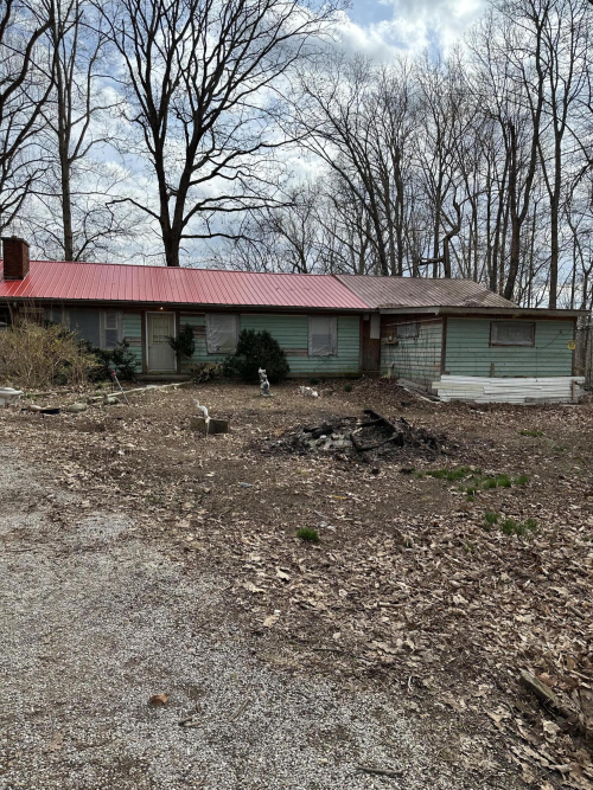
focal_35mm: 24
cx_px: 296
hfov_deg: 56.8
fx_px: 548
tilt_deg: -4.3
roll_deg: -1.1
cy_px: 395
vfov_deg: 71.6
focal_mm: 6.86
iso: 80
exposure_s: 1/3597
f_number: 1.78
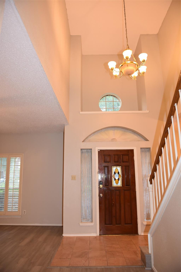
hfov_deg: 53.1
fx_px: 181
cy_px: 136
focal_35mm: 24
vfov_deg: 73.7
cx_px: 90
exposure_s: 1/60
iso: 800
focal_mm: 24
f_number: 3.2
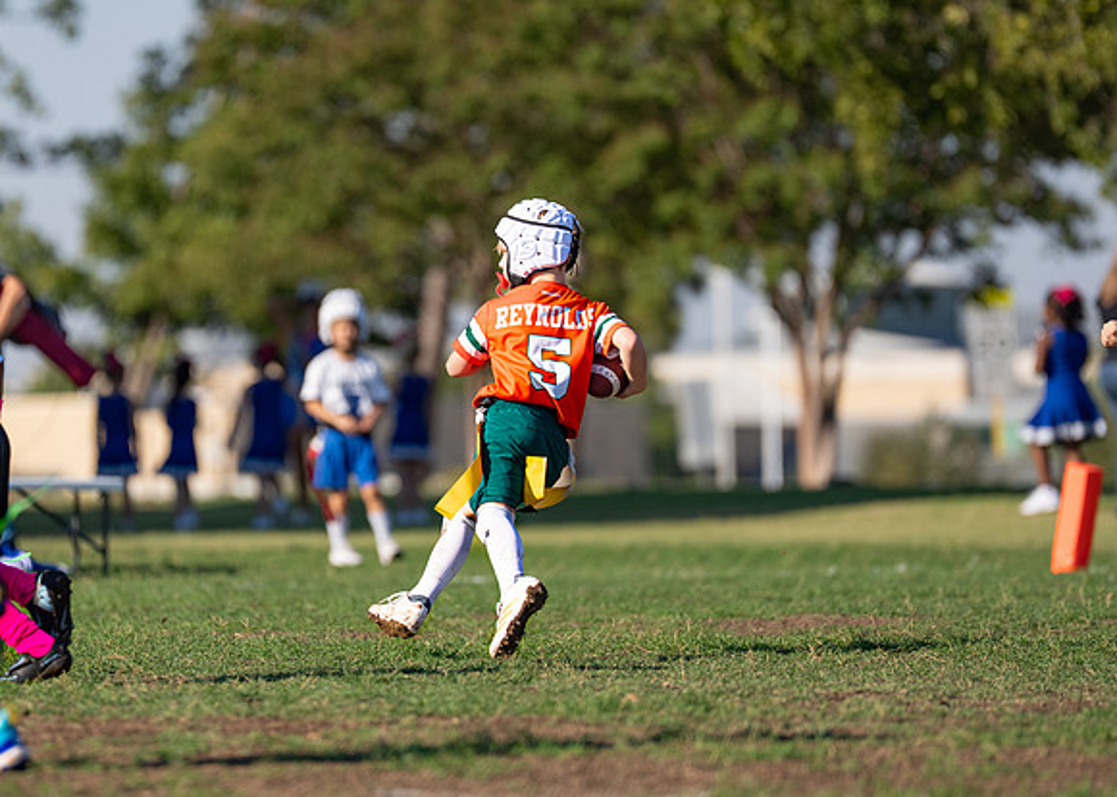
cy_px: 356
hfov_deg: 6.1
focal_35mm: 330
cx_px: 396
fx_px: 10459
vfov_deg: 4.4
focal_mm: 200
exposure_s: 1/4000
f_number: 2.8
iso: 200
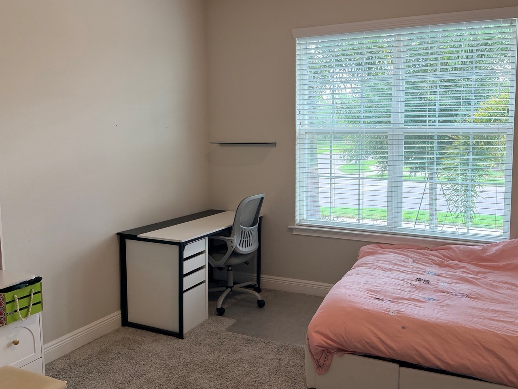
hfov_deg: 59.6
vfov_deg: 46.7
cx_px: 301
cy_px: 173
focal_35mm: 30
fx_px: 449
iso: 160
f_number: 1.78
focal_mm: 6.76
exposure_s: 1/208
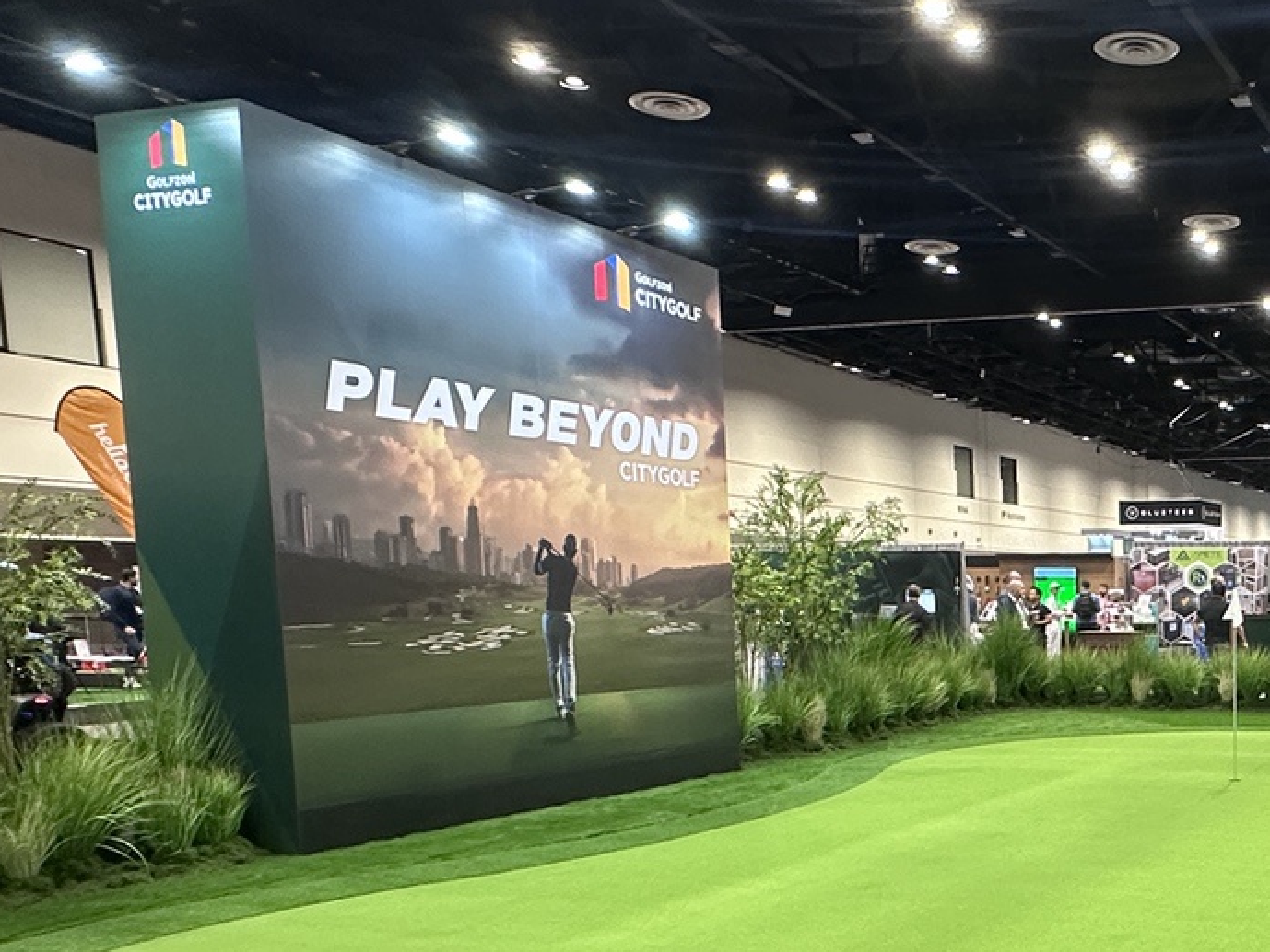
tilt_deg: -7.0
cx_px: 1220
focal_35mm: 39
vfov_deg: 35.4
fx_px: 1431
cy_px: 784
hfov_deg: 42.4
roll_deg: +0.7
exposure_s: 1/60
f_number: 2.2
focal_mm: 2.22
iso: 200
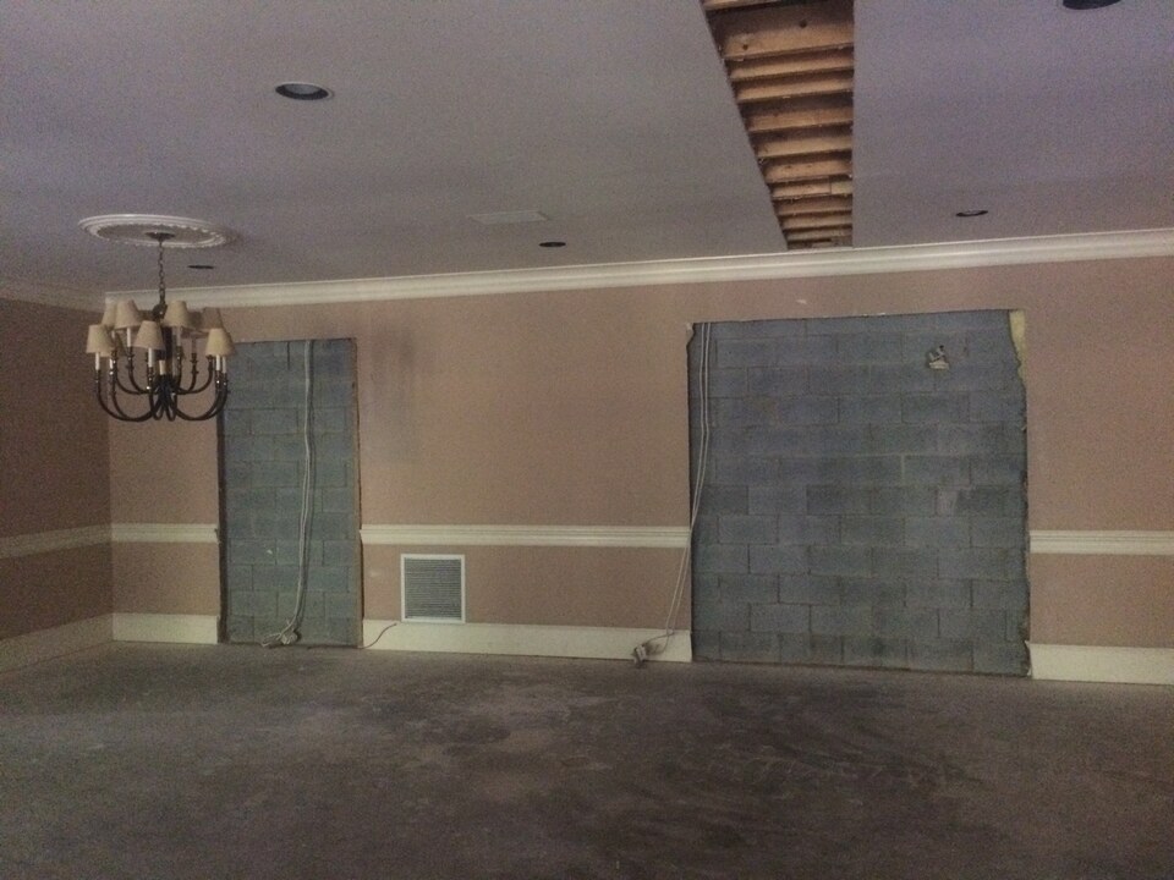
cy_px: 440
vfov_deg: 48.2
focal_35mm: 29
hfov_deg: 61.7
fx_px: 984
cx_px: 587
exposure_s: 1/15
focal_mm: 4.15
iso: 500
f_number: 2.2
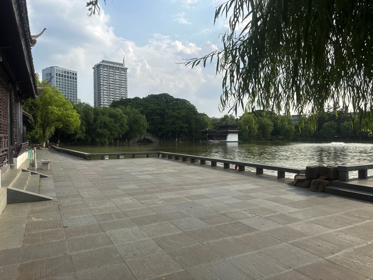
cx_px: 186
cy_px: 140
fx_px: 259
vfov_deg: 56.8
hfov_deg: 71.6
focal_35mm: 24
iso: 80
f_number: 1.78
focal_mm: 6.86
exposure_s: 1/3597
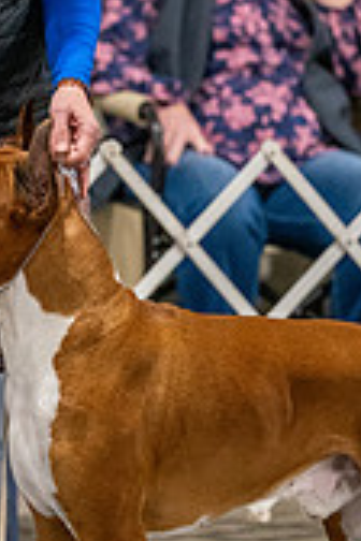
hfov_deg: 3.7
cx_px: 106
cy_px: 232
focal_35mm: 367
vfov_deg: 5.6
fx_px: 5520
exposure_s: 1/250
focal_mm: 137
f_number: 3.5
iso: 6400
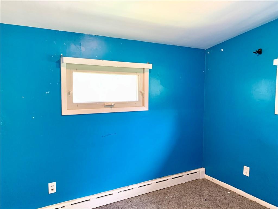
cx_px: 139
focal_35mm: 26
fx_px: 209
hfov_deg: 67.3
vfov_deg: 53.1
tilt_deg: -4.6
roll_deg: +0.2
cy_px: 104
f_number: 1.8
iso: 400
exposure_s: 1/40
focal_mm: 4.25
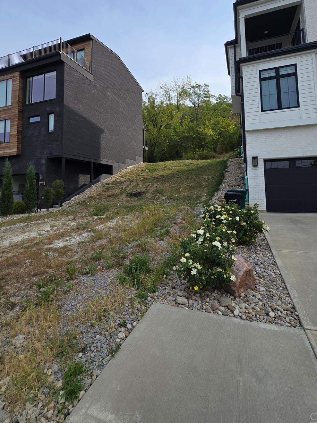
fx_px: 195
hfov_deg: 78.0
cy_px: 168
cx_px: 168
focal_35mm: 16
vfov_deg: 93.2
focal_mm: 2.2
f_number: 2.2
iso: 50
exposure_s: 1/1525
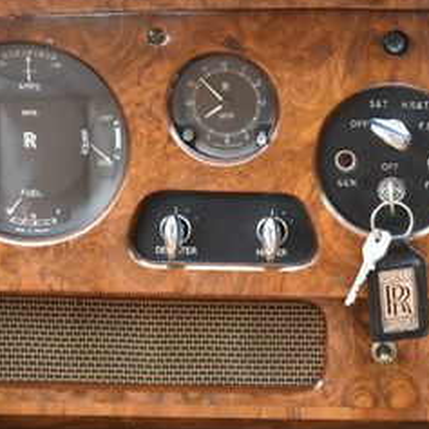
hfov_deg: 13.2
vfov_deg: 13.3
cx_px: 398
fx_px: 1837
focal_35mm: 131
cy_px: 259
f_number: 5
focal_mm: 38
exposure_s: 1/100
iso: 800
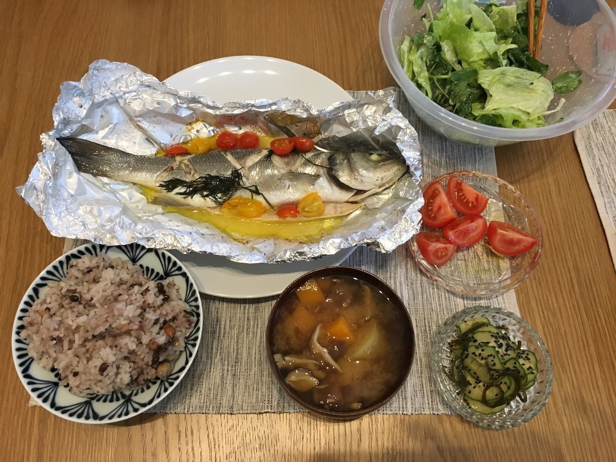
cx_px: 308
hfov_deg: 61.7
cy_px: 231
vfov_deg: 48.2
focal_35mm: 29
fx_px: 516
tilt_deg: -68.0
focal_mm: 4.15
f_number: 2.2
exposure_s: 1/33
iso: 200
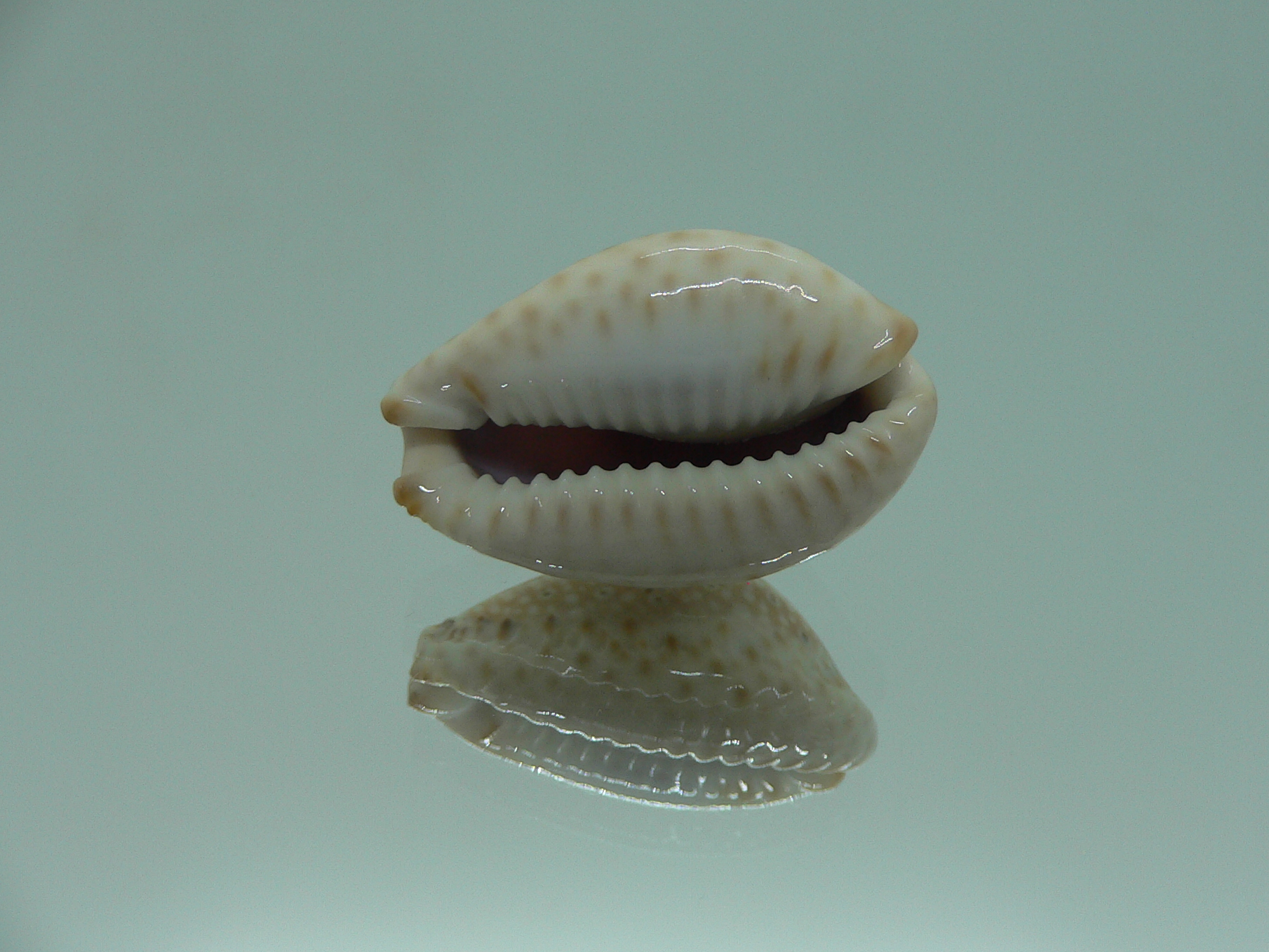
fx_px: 1430
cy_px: 479
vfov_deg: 36.8
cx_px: 669
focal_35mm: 39
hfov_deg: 47.8
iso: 80
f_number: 2.8
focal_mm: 4.6
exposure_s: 1/60
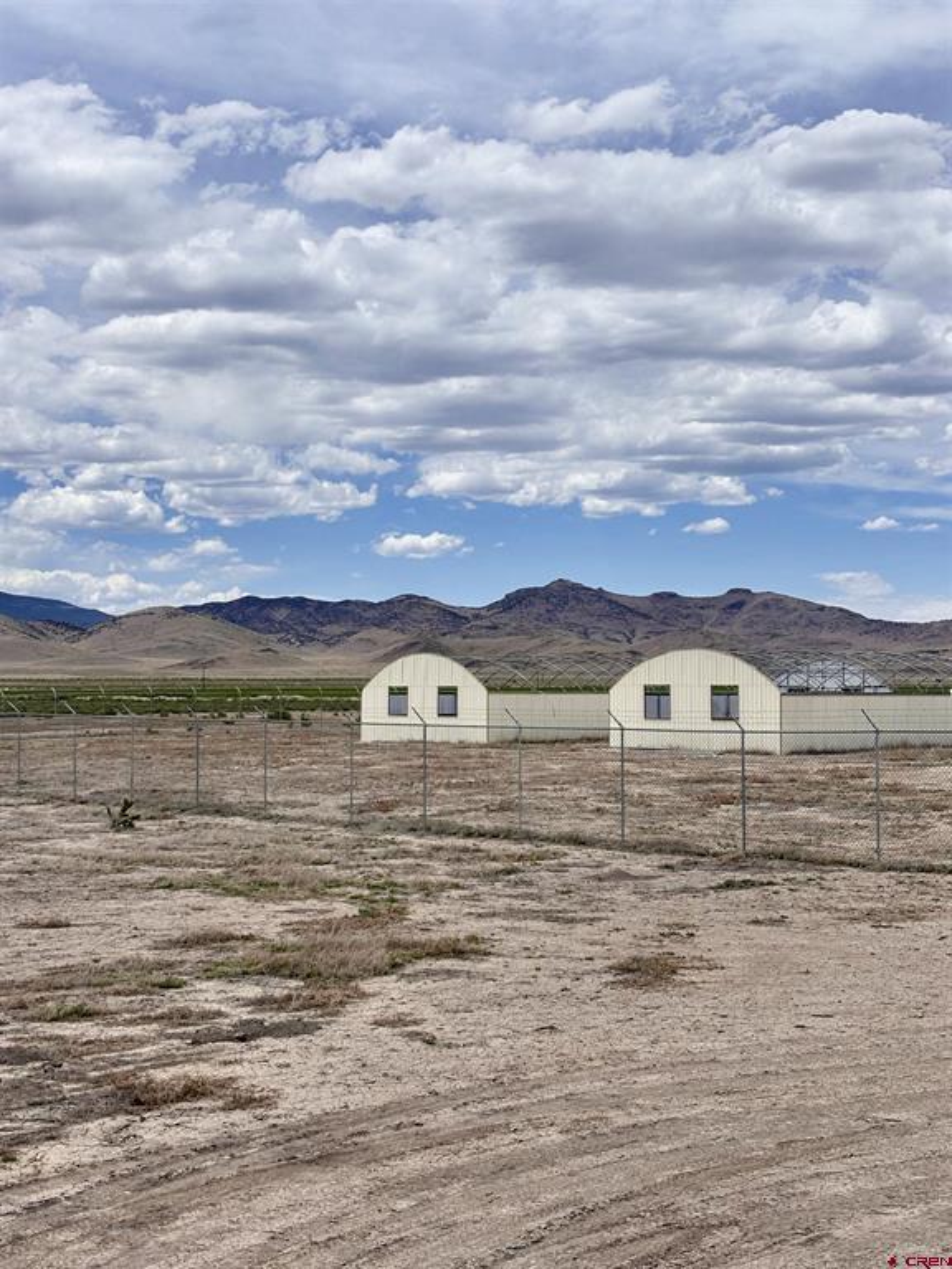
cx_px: 476
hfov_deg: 28.0
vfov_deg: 36.8
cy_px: 634
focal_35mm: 52
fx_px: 1907
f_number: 1.6
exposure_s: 1/5618
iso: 32
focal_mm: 5.96
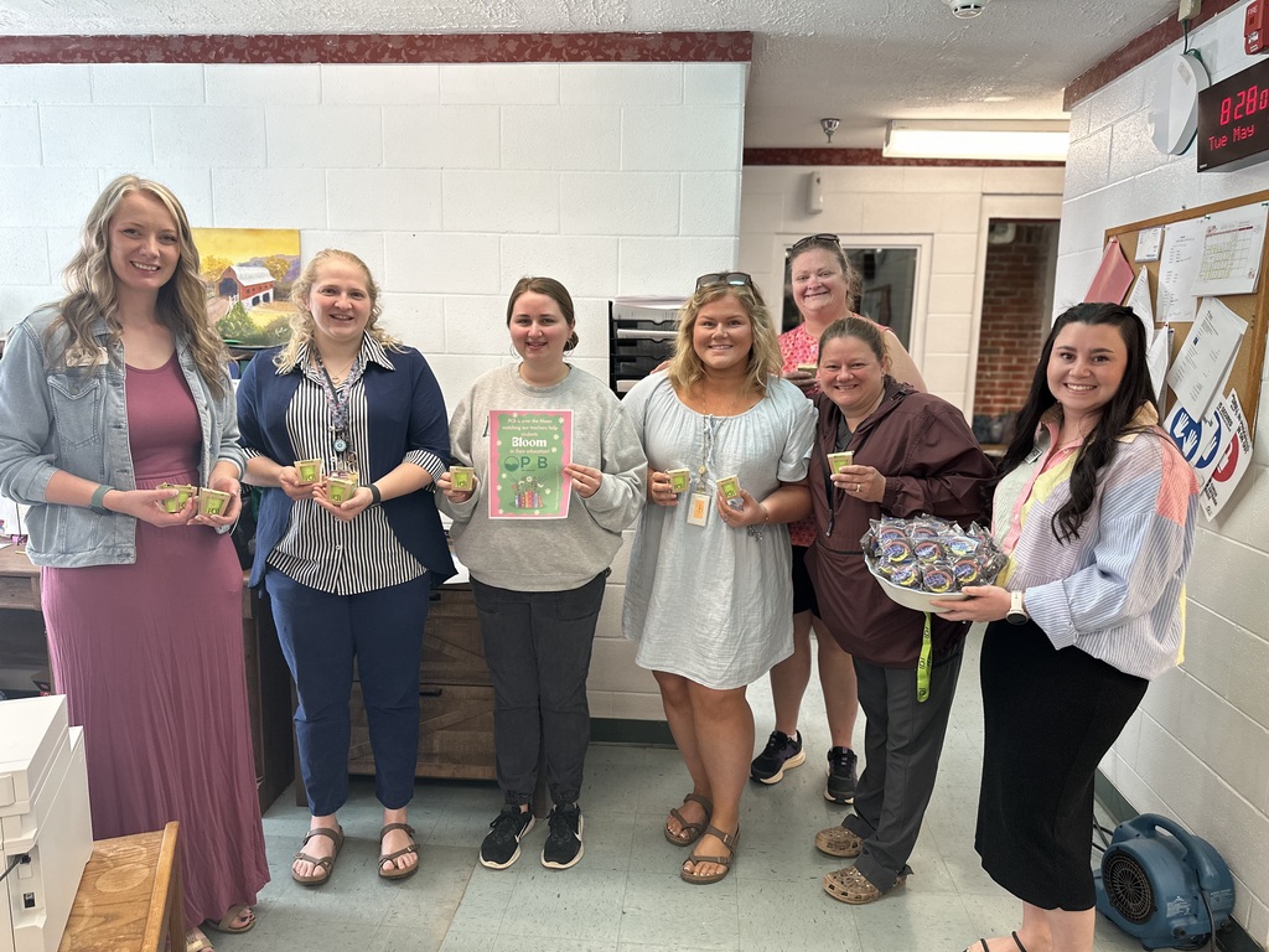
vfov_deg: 56.8
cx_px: 634
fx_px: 880
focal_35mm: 24
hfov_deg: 71.6
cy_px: 476
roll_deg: -0.9
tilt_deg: -9.8
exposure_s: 1/120
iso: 200
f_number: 1.78
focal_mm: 6.86
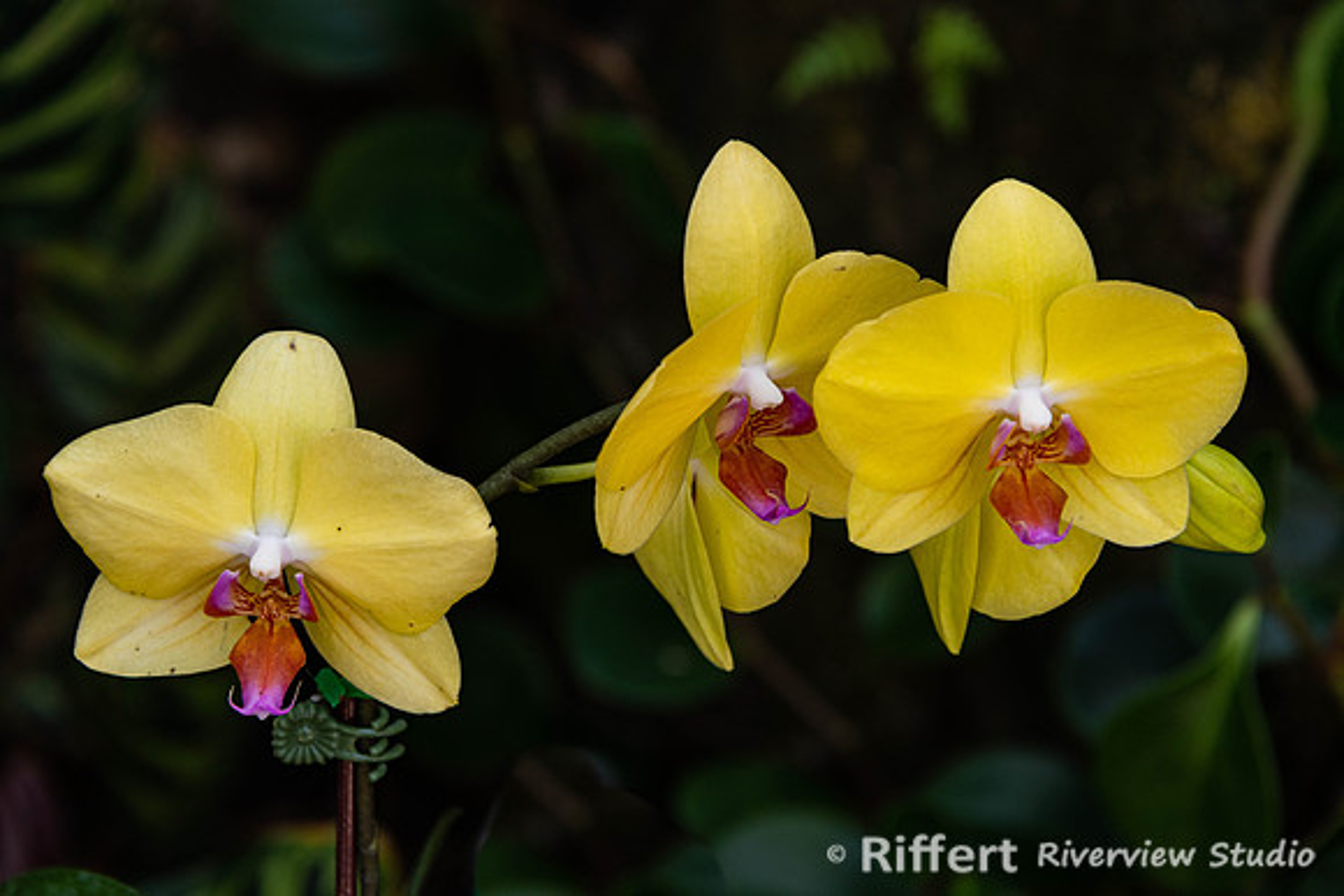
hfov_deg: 12.1
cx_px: 672
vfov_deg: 8.1
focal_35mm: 170
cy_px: 448
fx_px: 6348
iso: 450
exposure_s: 1/160
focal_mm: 170
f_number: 8
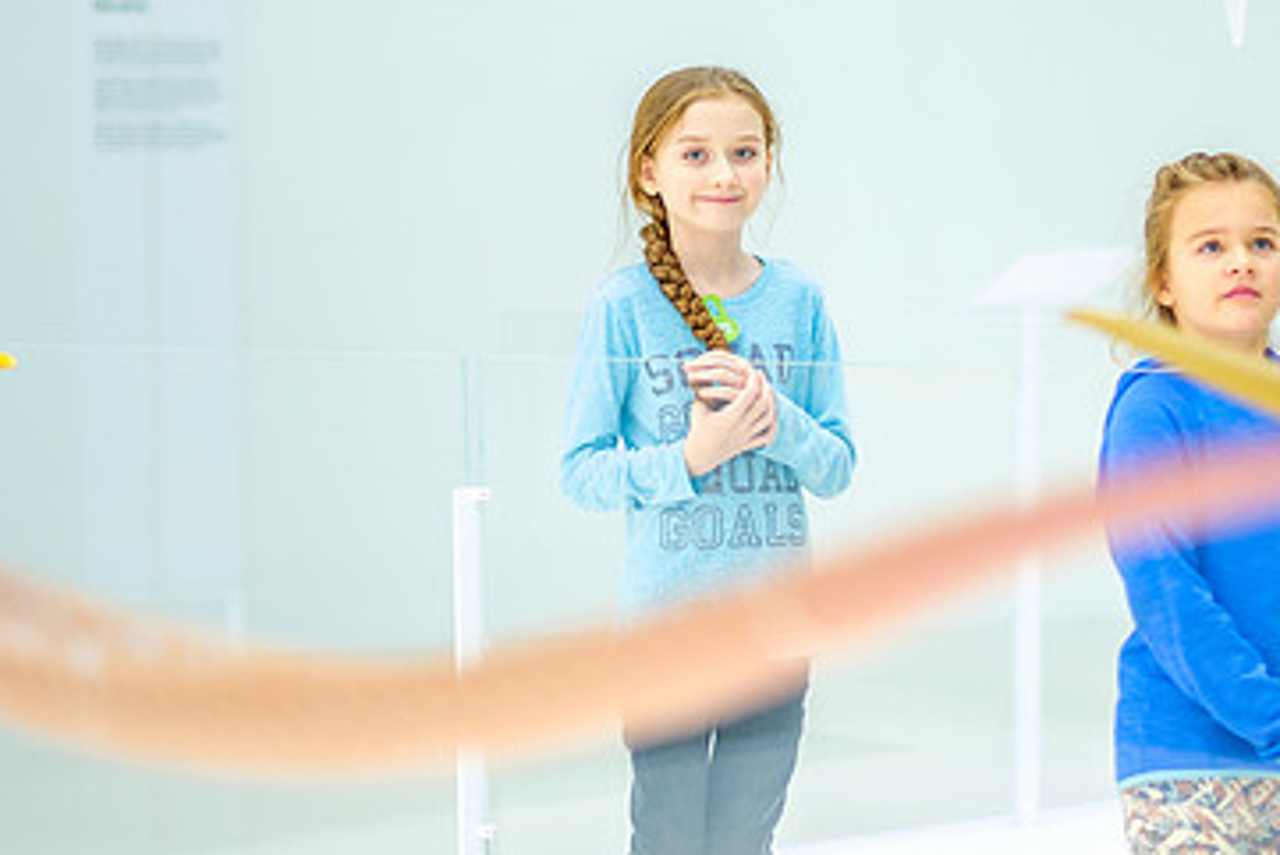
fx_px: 5051
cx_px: 929
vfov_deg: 9.7
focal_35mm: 142
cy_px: 355
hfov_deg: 14.4
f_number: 1.2
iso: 400
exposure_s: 1/125
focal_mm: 56
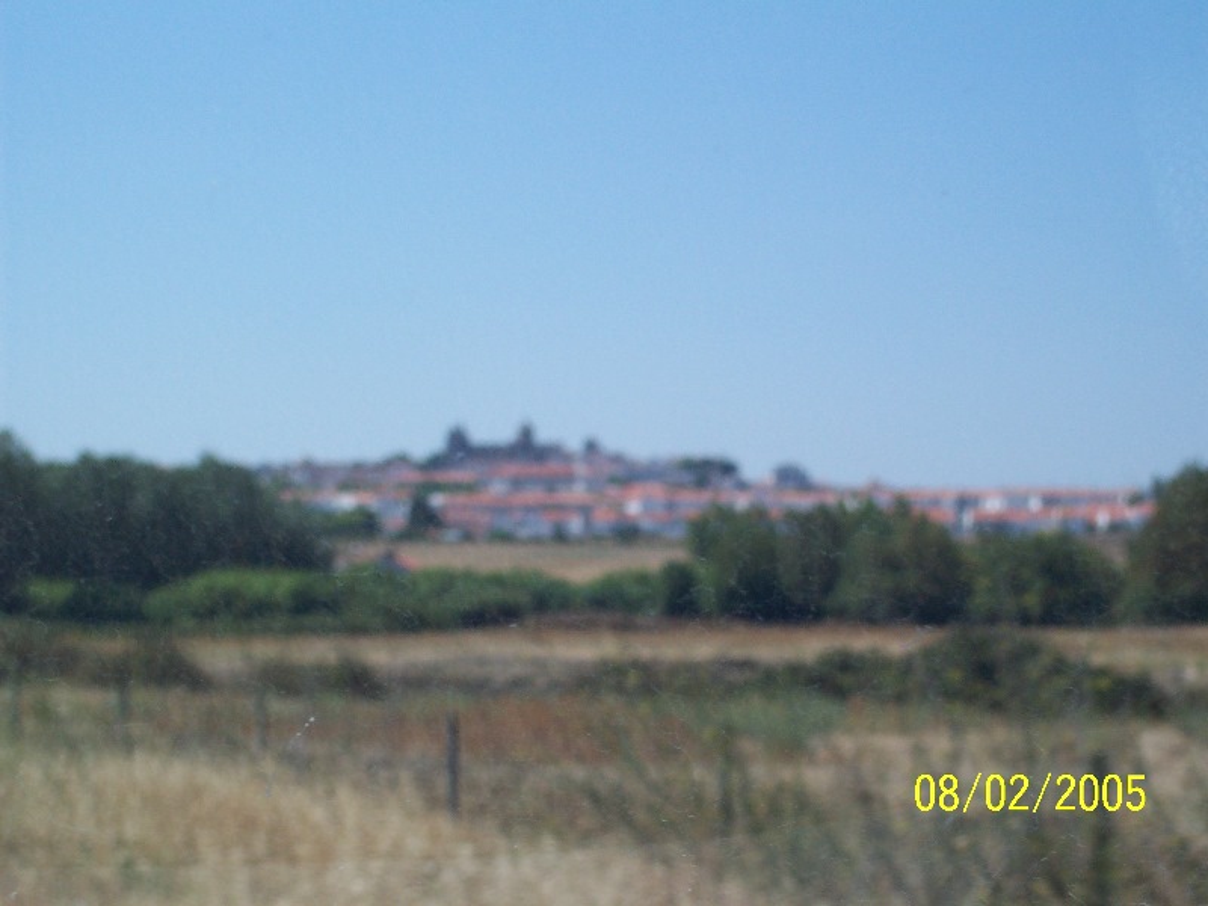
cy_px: 453
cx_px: 604
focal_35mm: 114
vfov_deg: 13.0
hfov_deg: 17.3
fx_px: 3978
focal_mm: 24
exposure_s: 1/350
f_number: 8
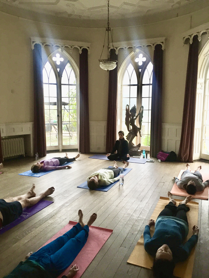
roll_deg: +0.1
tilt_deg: -6.0
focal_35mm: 29
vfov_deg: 61.7
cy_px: 139
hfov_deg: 48.2
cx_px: 104
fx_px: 233
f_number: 2.2
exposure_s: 1/30
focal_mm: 4.15
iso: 100
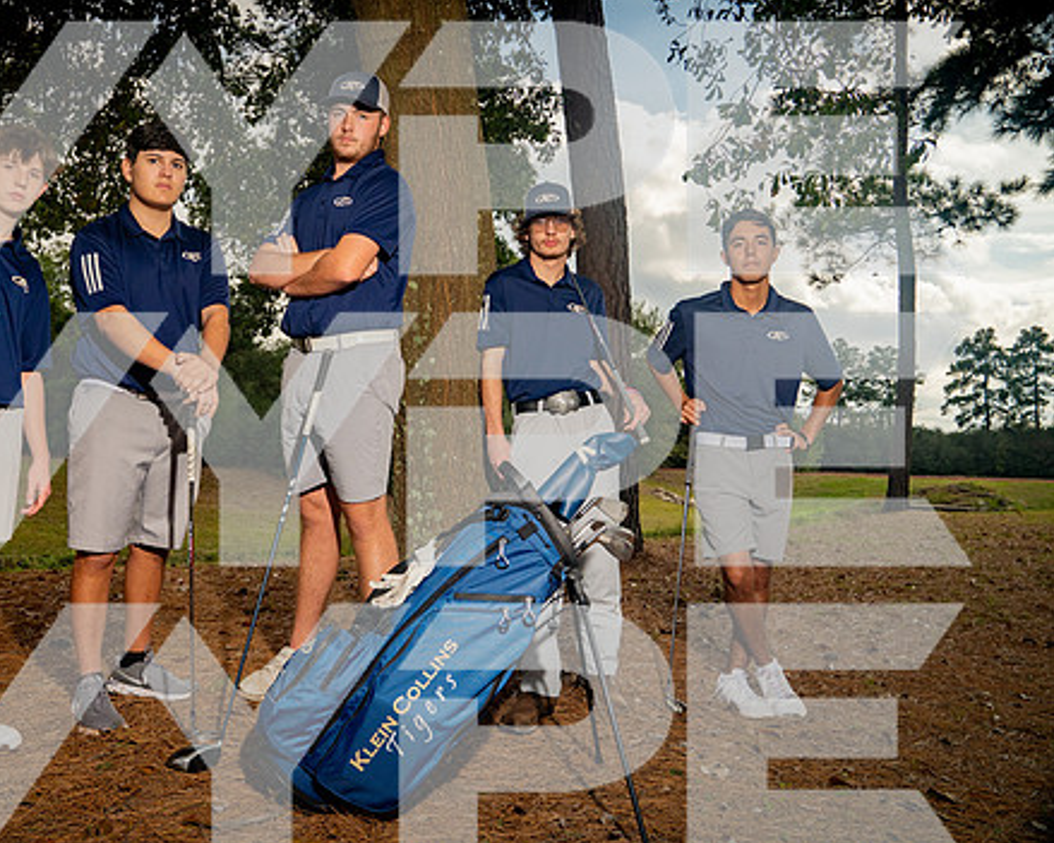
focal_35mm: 31
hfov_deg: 56.1
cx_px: 360
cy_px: 441
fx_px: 967
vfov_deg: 47.1
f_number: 8
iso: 400
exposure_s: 1/250
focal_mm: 25
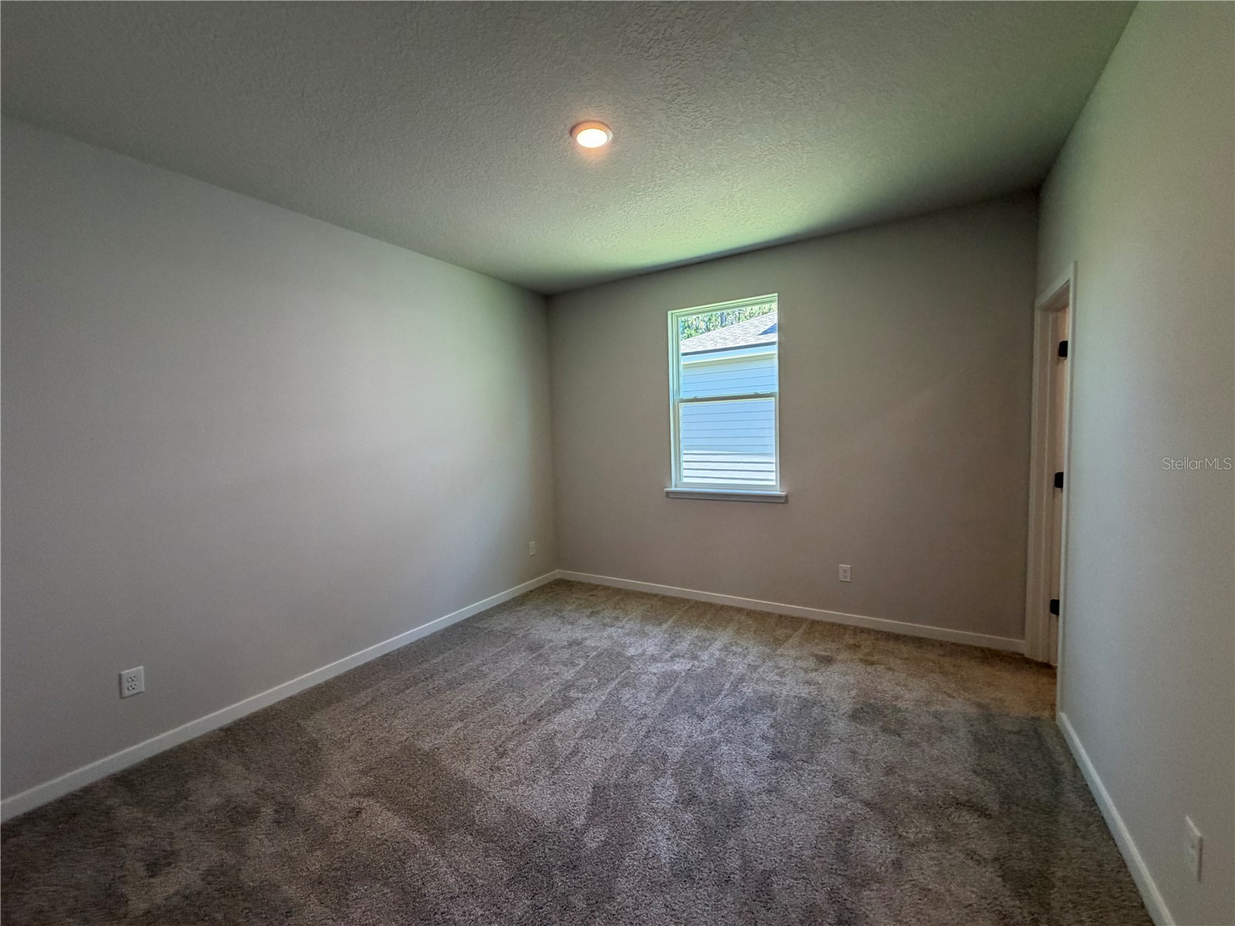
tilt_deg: -4.4
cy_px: 463
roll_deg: +1.4
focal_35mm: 14
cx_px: 618
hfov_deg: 102.1
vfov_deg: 85.7
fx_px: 499
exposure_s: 1/60
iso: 200
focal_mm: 2.22
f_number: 2.2
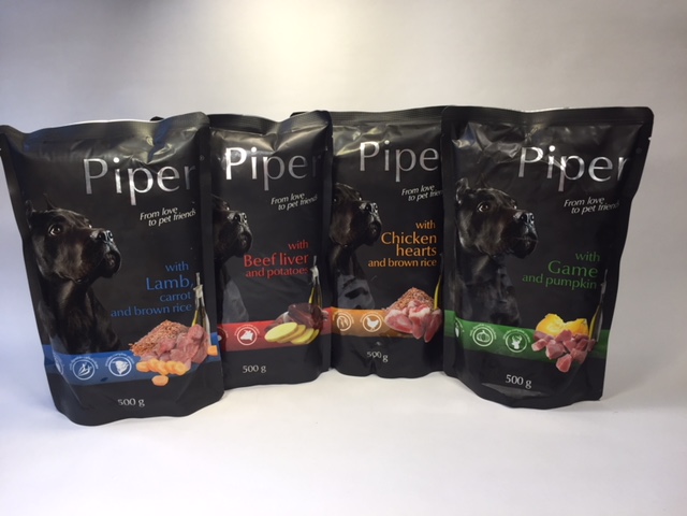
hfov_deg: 61.7
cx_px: 344
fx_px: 576
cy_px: 258
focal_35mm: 29
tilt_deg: -17.6
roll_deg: +0.1
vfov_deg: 48.2
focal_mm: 4.15
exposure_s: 1/100
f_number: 2.2
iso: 40
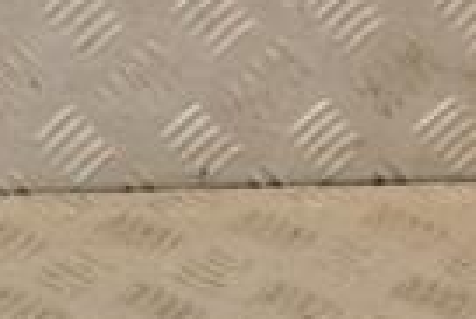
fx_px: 2621
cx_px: -168
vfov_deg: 6.8
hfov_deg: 10.1
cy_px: 568
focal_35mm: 198
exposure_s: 1/200
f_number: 8
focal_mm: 30
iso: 800
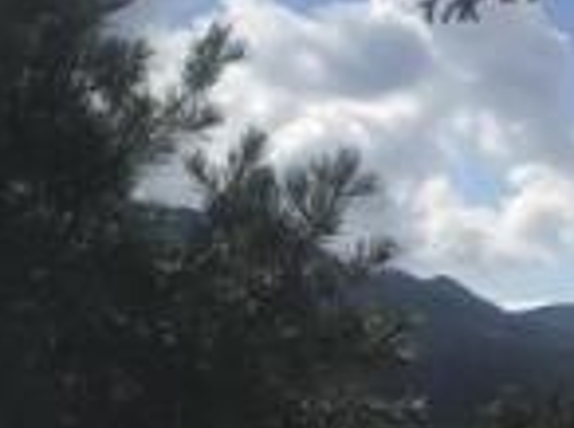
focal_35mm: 123
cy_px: 181
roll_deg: -1.7
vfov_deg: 12.0
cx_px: -574
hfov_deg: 13.7
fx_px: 2036
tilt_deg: +3.7
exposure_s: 1/7407
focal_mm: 3.99
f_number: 1.8
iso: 20
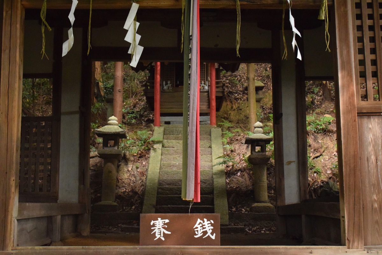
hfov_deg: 41.1
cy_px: 128
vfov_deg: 28.1
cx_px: 191
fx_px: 509
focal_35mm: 48
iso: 6400
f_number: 9
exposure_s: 1/100
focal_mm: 32
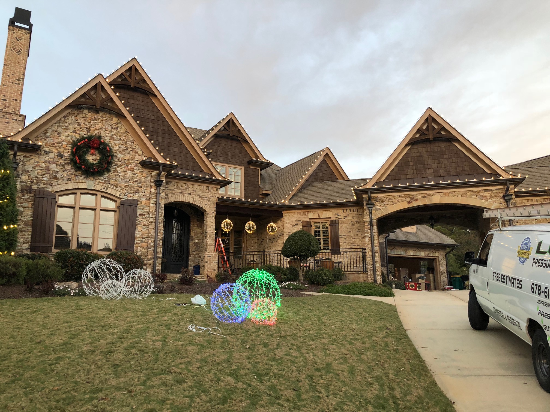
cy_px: 206
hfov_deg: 63.4
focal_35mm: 28
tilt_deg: +12.7
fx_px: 445
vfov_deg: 49.7
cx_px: 275
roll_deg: +0.5
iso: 25
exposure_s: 1/30
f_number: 1.8
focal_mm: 3.99
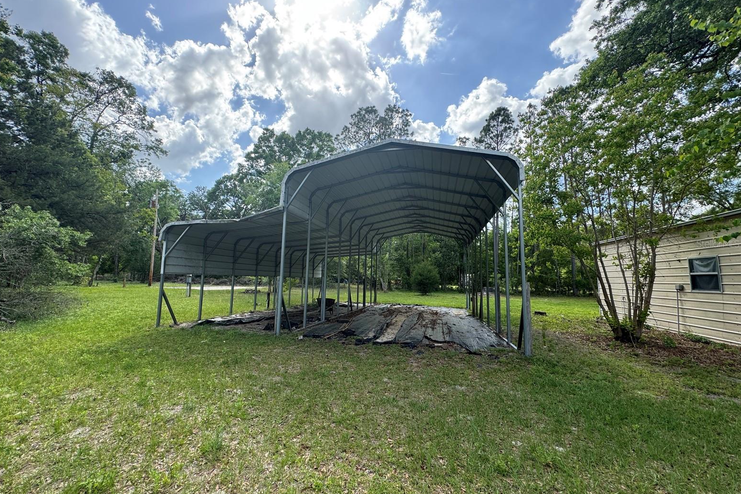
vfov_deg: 77.3
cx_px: 360
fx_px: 309
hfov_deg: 100.4
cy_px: 243
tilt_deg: +6.4
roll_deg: -0.4
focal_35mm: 15
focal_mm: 2.22
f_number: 2.2
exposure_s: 1/529
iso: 40
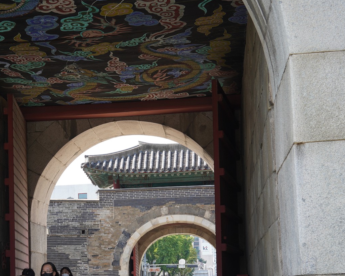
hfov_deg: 29.3
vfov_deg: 23.5
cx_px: 107
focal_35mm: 64
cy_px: 223
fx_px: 653
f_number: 9
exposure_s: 1/125
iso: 200
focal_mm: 35
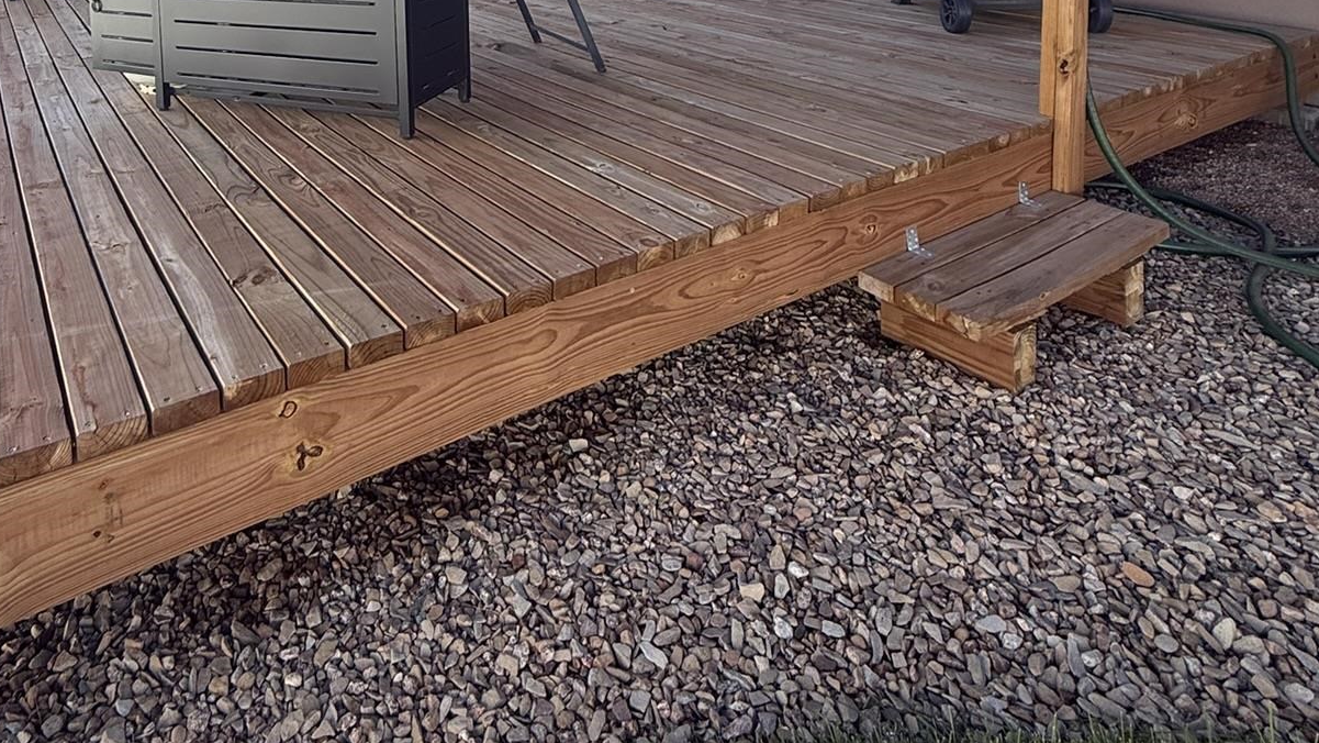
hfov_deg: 70.5
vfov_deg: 37.0
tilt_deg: -4.5
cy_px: -82
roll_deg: +0.1
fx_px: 909
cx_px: 478
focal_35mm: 26
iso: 50
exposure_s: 1/901
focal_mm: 2.22
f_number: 2.2
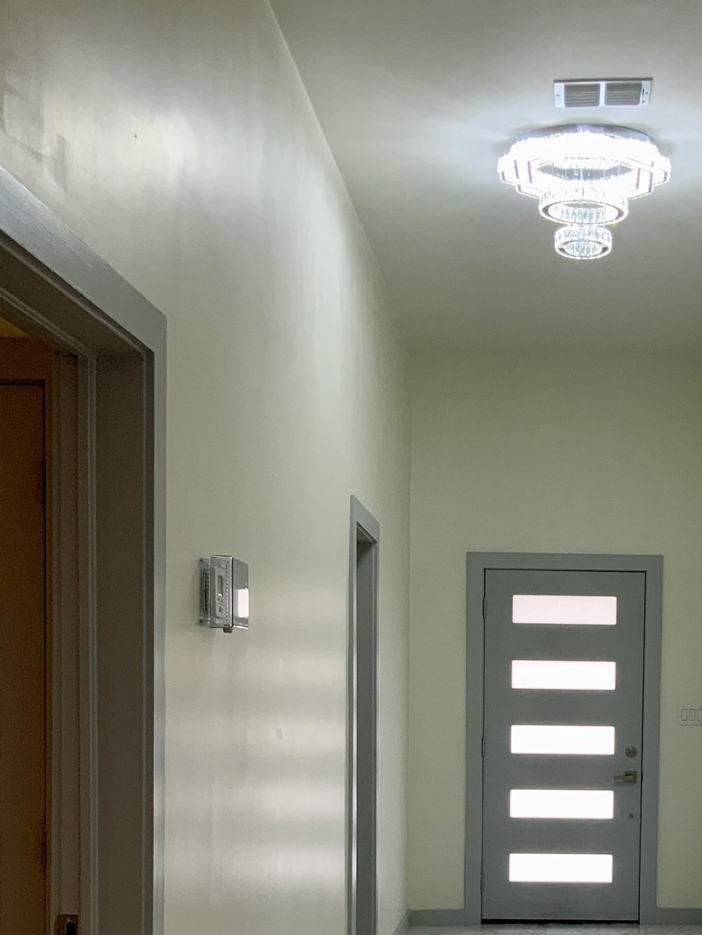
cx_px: 601
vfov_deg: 33.2
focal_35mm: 56
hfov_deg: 25.5
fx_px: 1514
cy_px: 776
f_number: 1.8
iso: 50
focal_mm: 3
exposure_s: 1/120
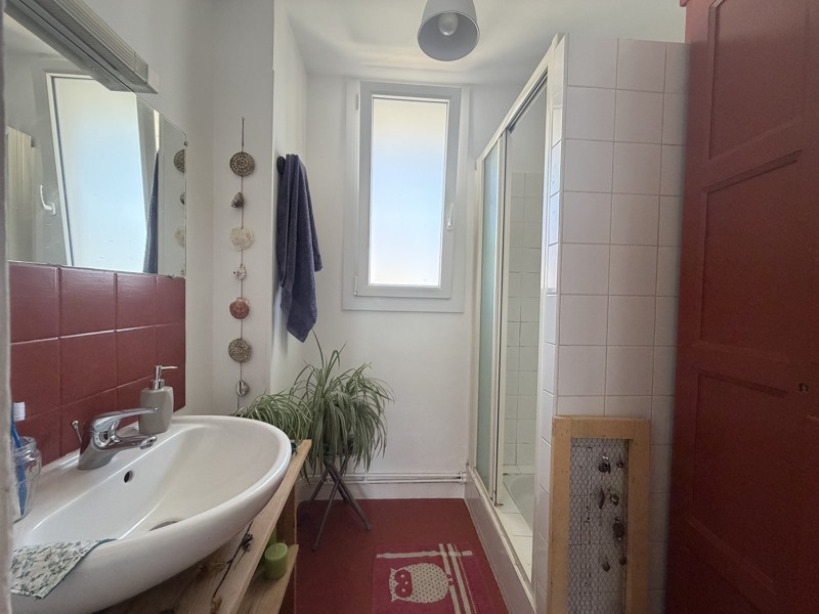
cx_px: 410
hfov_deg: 102.1
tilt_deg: -1.7
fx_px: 331
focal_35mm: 14
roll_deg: -1.1
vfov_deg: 85.7
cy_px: 307
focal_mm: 2.22
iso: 320
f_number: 2.2
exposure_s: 1/110
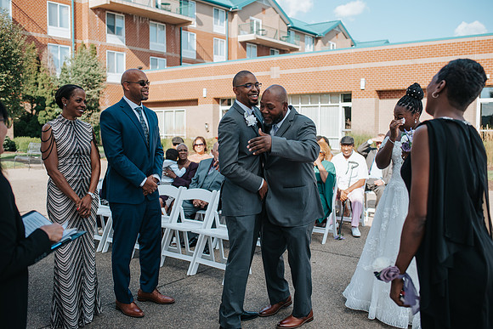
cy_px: 164
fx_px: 479
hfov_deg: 54.4
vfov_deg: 37.9
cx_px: 246
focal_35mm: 35
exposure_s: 1/1250
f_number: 3.2
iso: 140
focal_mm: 35
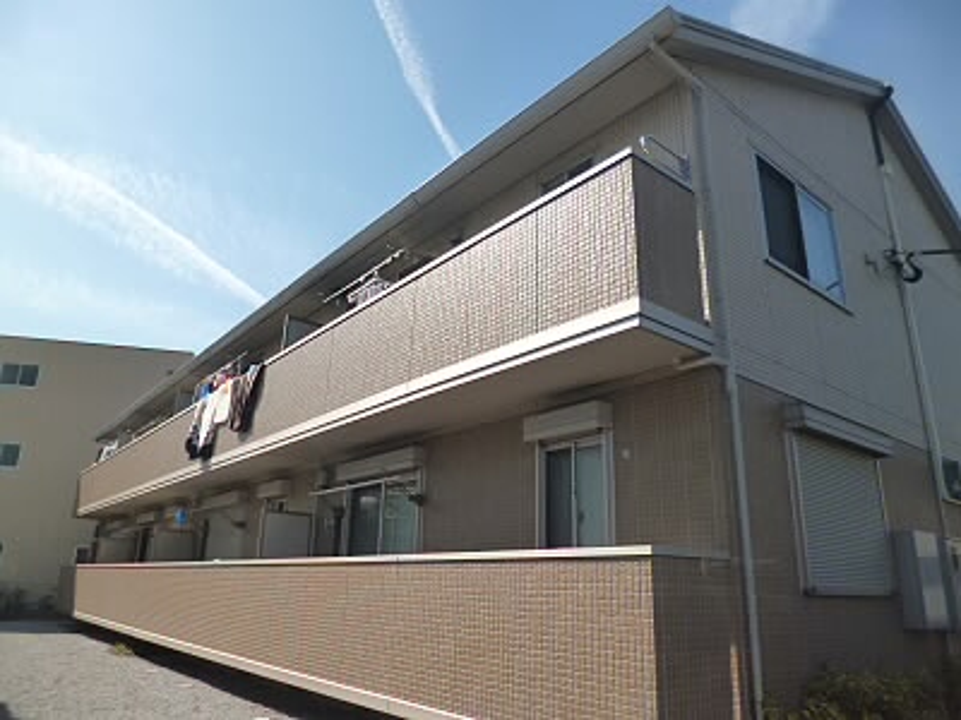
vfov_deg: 56.8
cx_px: 480
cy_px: 360
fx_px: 666
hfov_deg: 71.6
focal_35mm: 24
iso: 160
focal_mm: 4.3
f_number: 9
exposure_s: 1/160
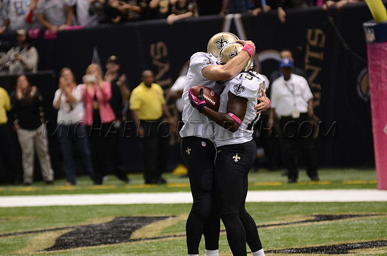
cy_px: 128
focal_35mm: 300
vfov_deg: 4.6
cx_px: 194
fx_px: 3218
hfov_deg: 6.9
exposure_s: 1/1000
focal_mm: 200
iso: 800
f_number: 2.8
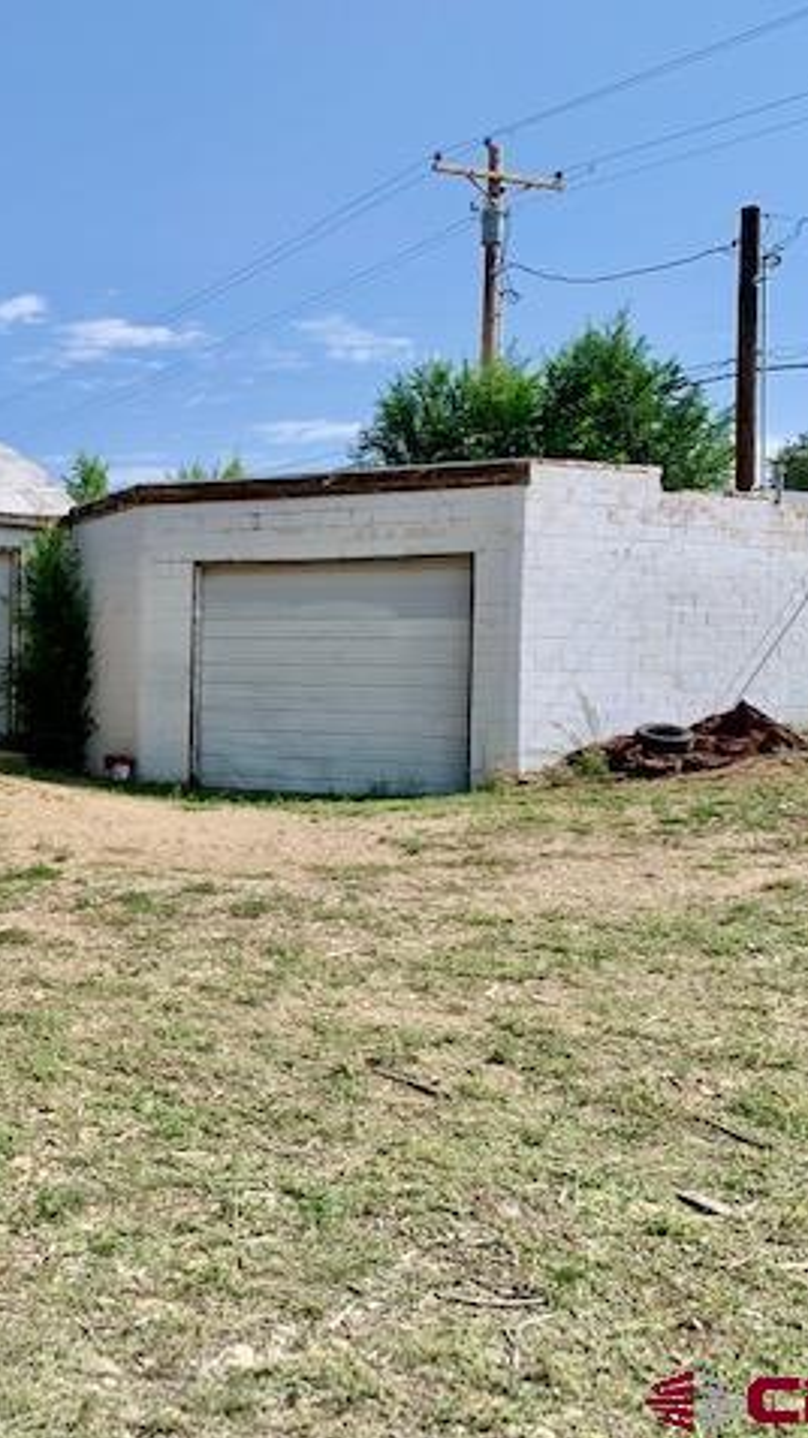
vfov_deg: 52.8
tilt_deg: -0.6
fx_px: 1449
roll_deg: -2.7
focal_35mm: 38
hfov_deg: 29.5
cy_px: 721
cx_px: 36
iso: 25
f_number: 1.8
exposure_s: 1/2208
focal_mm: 4.25
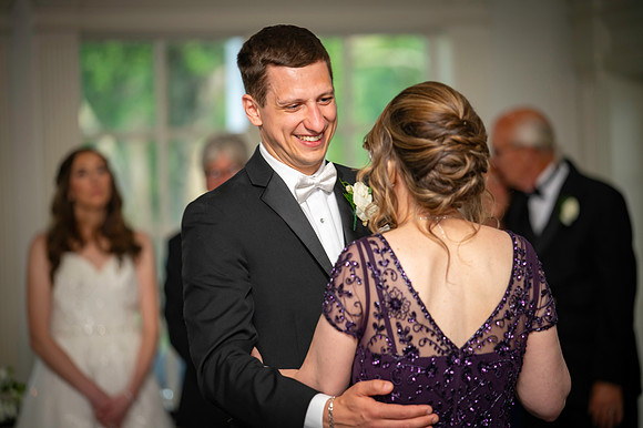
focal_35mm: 160
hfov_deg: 12.8
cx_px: 322
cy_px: 214
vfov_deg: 8.6
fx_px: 2856
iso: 640
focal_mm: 160
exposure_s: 1/125
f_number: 2.8
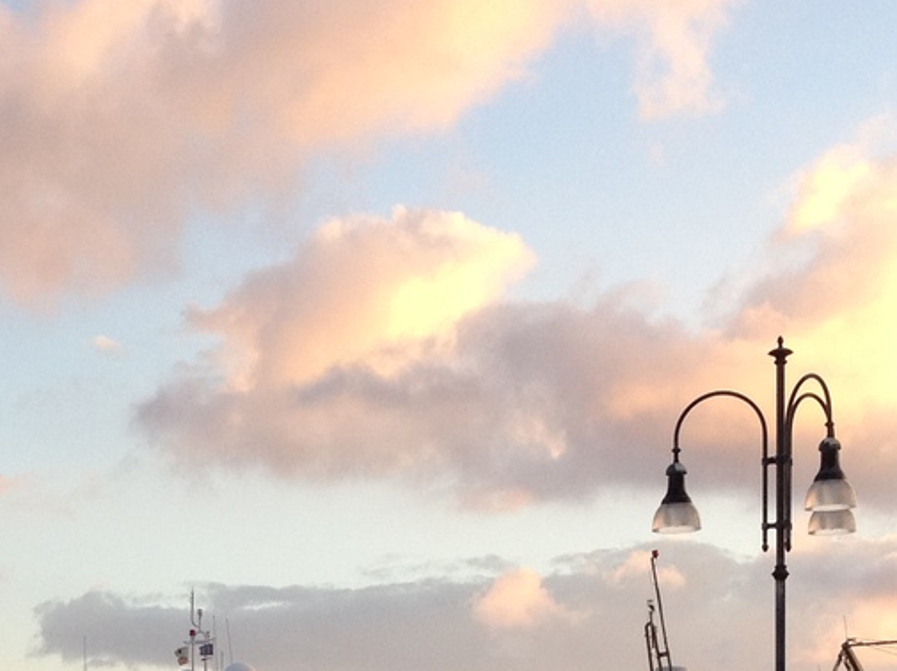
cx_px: 261
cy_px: 996
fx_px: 2874
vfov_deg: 12.7
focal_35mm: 111
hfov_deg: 17.7
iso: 64
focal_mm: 4.28
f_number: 2.4
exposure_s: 1/214
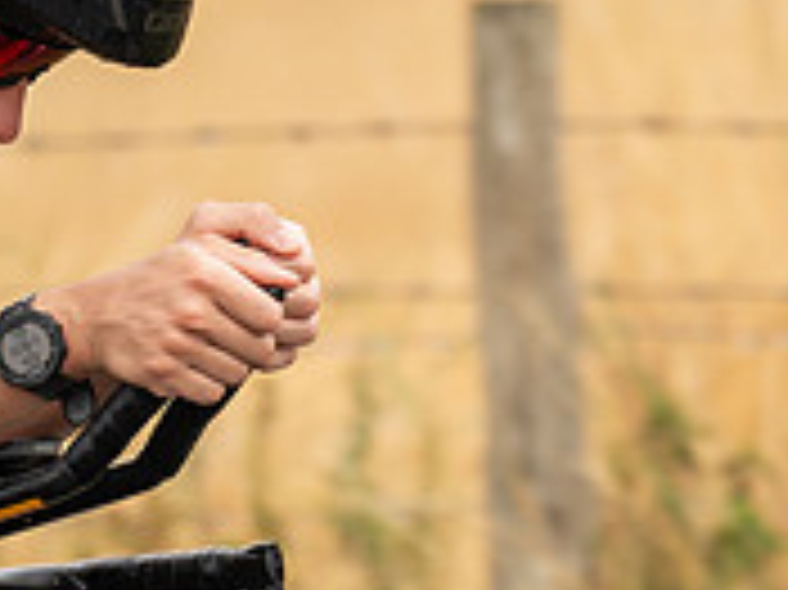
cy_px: 331
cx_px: 58
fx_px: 15105
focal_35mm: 664
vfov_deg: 2.2
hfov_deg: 3.0
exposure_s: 1/800
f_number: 2.8
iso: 400
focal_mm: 128
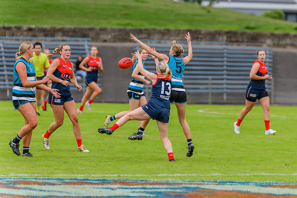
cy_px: 89
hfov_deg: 4.5
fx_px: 3799
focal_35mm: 460
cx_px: 163
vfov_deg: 3.0
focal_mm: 420
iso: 800
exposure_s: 1/1600
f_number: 5.6
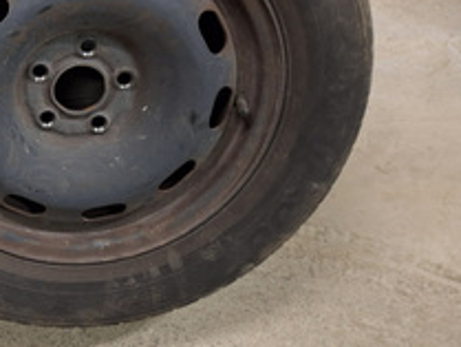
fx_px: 879
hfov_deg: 24.5
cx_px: -179
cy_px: 71
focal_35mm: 66
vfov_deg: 22.0
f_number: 1.8
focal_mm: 5.54
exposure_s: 1/25
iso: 400
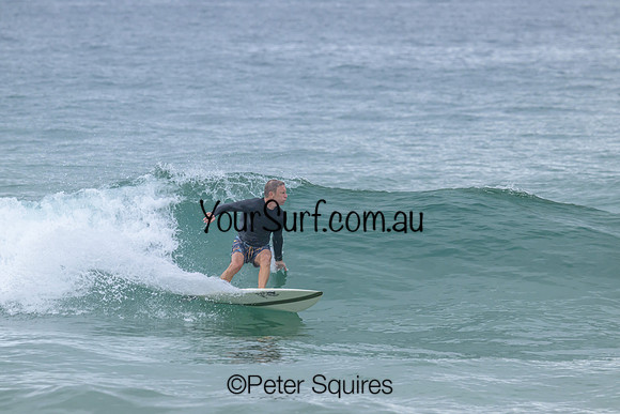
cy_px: 207
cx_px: 310
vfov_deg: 2.9
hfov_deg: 4.4
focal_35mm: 471
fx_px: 8114
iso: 1600
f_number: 10
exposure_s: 1/2000
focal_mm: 460
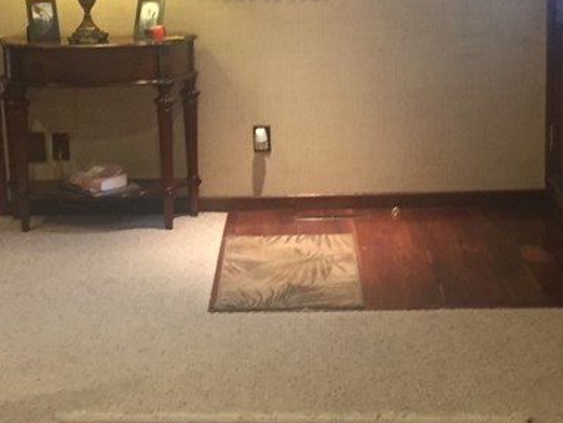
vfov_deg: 18.8
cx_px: 257
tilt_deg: -8.9
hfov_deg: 25.0
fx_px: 1269
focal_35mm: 78
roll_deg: +0.1
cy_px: 129
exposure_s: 1/30
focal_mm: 4.15
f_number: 2.2
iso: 160
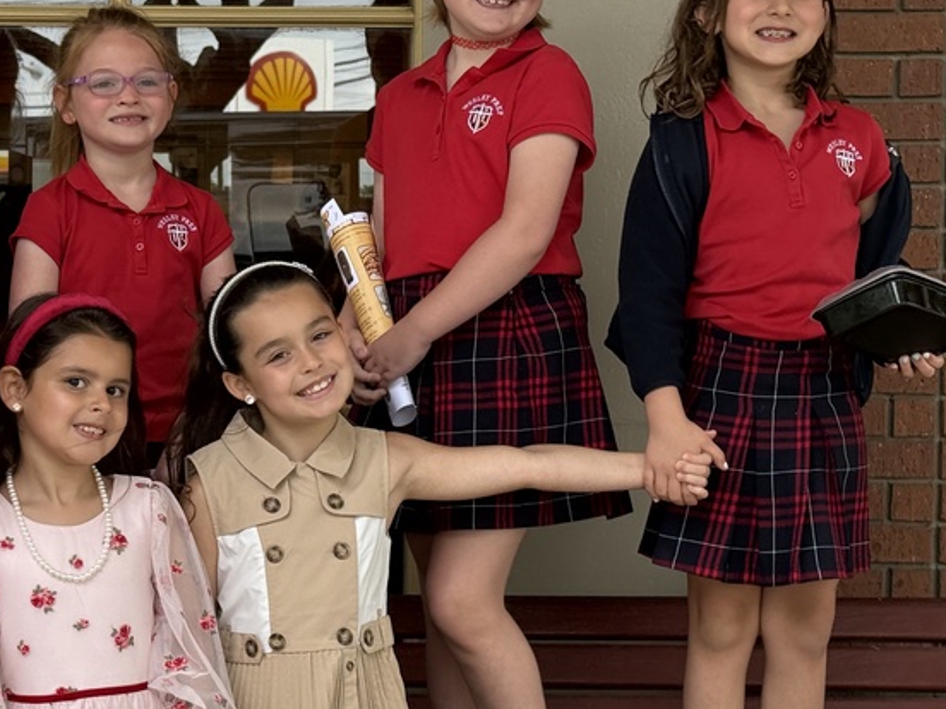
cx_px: 252
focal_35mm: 89
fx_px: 2432
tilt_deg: -2.8
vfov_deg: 16.6
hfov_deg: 21.8
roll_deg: +0.4
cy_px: 414
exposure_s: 1/259
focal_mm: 6.76
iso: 100
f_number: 1.78
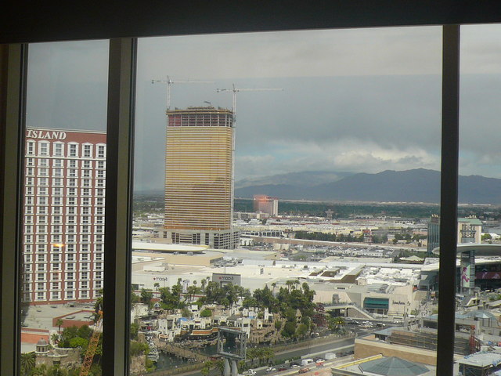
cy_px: 188
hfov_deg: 37.5
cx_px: 250
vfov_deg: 28.6
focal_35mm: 51
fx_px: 738
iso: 100
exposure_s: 1/160
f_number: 3
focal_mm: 5.4
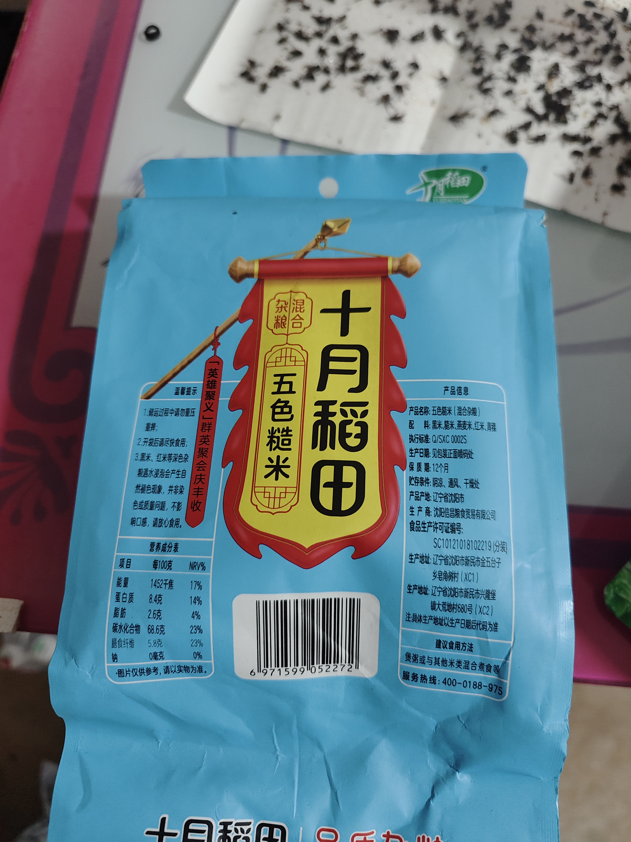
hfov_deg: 58.9
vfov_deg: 73.9
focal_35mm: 23
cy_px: 421
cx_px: 316
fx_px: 559
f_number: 1.57
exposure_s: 1/33.3
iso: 836
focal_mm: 6.51
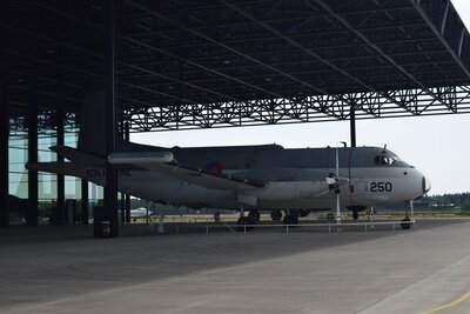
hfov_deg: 33.4
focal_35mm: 60
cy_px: 157
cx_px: 235
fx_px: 784
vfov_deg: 22.6
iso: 320
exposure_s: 1/500
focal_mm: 40
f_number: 11
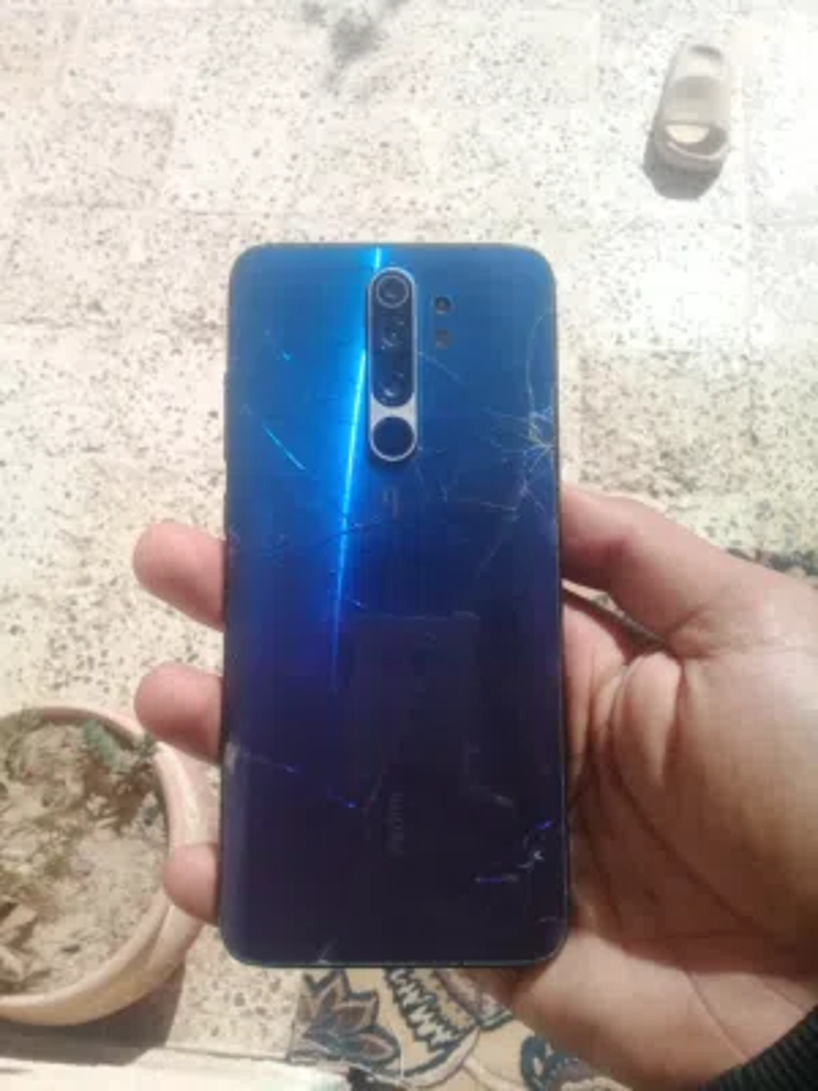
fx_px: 977
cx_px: 409
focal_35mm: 31
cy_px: 546
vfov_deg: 58.4
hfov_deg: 45.4
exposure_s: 1/1302
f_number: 2.2
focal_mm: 3.3
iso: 50
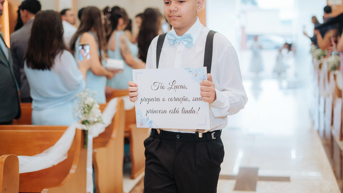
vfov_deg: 22.2
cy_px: 94
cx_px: 173
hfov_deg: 38.5
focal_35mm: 54
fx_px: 491
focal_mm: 50
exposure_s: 1/200
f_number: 2
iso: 640
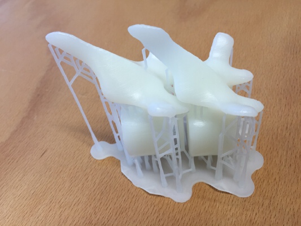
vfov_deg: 48.2
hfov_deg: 61.6
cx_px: 150
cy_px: 113
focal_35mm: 29
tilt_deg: -46.3
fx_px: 252
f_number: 2.2
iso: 32
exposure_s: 1/60
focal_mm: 4.15
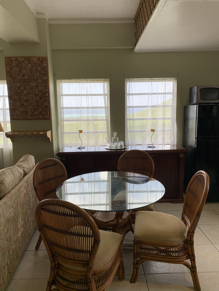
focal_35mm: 26
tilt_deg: -8.5
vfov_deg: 67.3
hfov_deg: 53.1
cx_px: 110
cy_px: 146
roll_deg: +1.2
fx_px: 219
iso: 50
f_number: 1.8
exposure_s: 1/121
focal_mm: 4.25
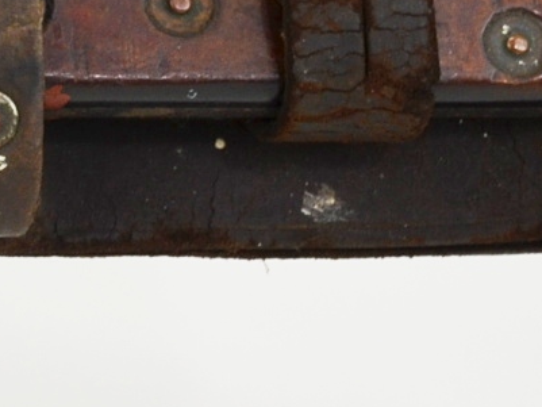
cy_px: 15
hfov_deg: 6.6
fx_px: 4432
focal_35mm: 283
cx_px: -872
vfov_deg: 5.2
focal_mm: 32
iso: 280
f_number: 5.6
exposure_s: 1/125
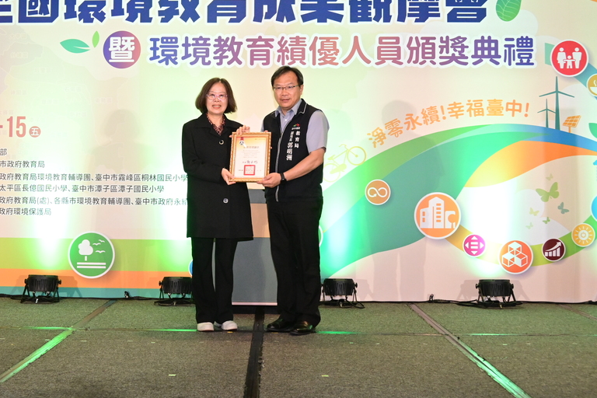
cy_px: 184
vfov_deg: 30.5
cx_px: 239
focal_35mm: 44
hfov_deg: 44.3
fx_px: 730
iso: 2000
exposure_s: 1/200
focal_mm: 22
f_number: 7.1
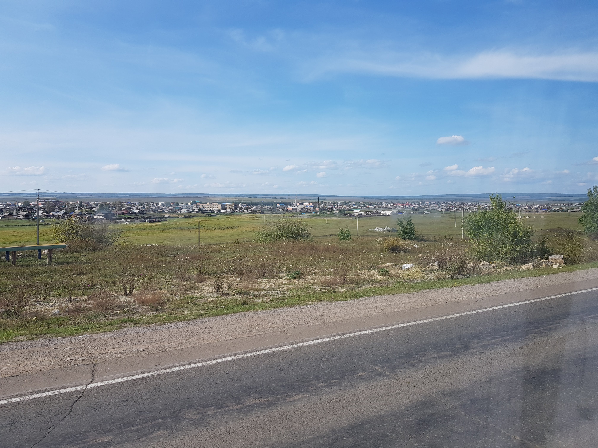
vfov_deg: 53.1
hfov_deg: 67.3
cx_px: 299
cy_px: 224
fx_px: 449
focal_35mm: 26
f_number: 1.7
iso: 40
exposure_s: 1/1788
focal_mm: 4.3
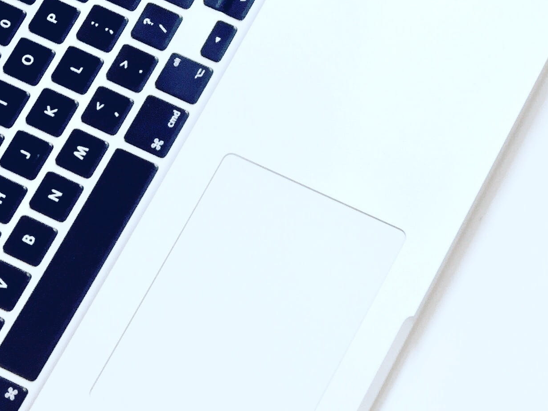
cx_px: 574
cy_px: 422
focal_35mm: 77
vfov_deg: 18.6
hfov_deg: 24.0
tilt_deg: -77.4
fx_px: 1219
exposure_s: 1/33
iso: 50
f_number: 2.2
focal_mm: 4.15
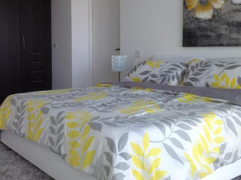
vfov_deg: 30.6
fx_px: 327
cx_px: 110
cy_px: 62
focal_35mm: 47
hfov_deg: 40.5
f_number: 2.4
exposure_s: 1/60
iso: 64
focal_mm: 4.28
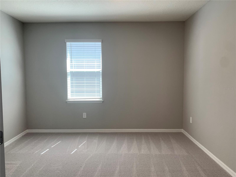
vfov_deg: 53.1
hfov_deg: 67.3
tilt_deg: -5.1
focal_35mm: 26
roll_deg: +0.5
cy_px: 88
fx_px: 177
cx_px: 118
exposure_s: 1/120
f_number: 1.8
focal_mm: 4.25
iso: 80
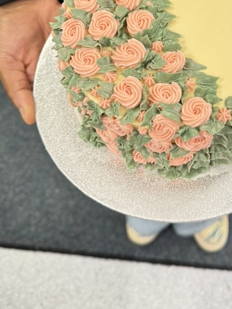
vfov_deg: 37.5
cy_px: 42
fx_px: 429
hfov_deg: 29.6
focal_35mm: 48
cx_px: 185
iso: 160
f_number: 1.78
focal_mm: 6.76
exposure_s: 1/50
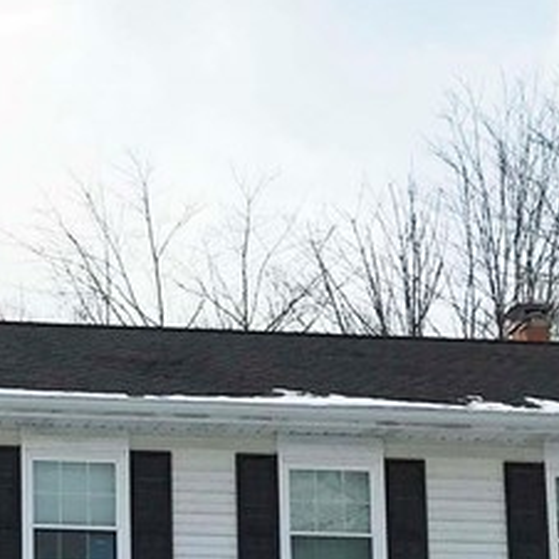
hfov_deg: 15.0
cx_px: -106
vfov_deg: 14.8
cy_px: 737
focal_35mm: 112
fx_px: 2046
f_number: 1.8
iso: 20
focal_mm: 3.99
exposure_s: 1/6410
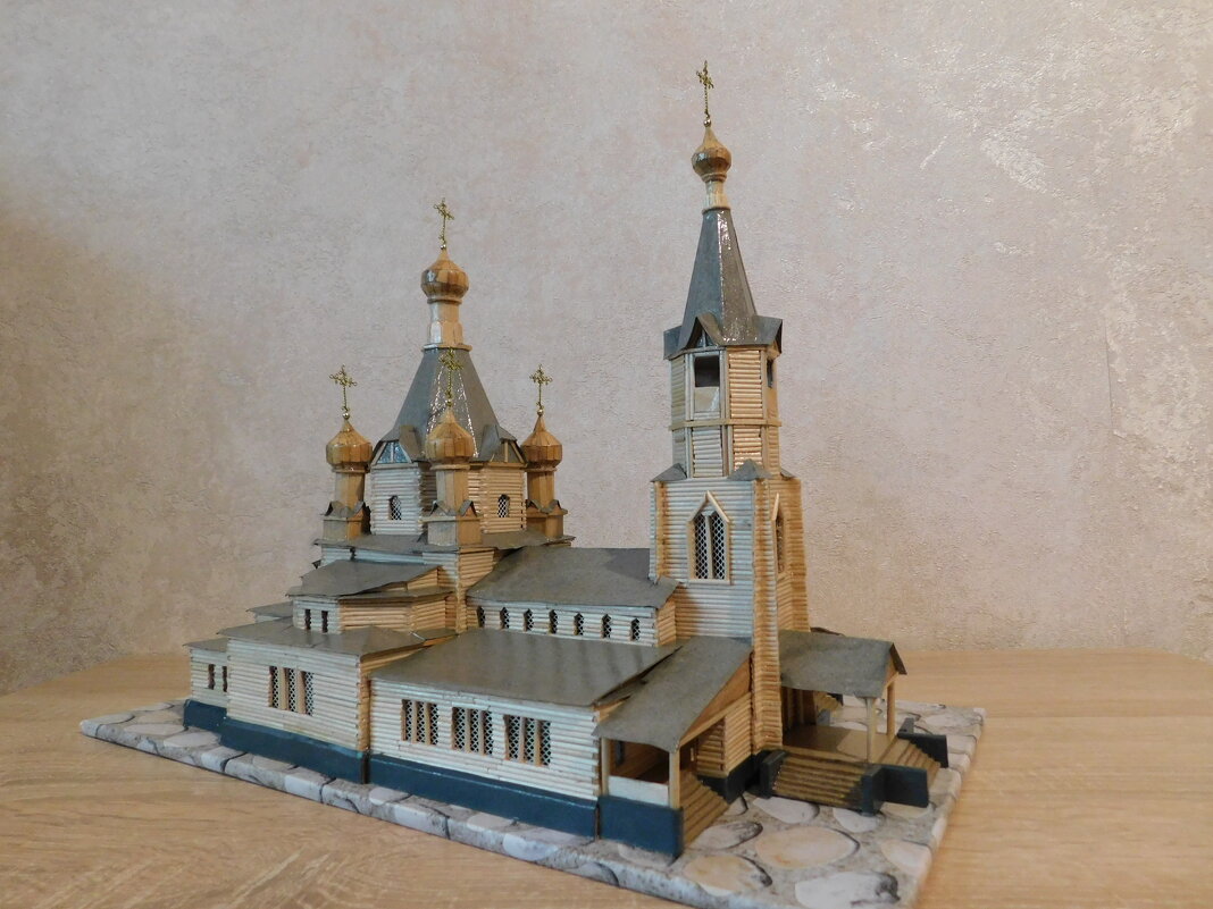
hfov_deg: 73.9
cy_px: 454
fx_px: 806
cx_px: 606
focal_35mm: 23
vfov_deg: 58.9
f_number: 3
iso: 400
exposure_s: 1/13
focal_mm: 4
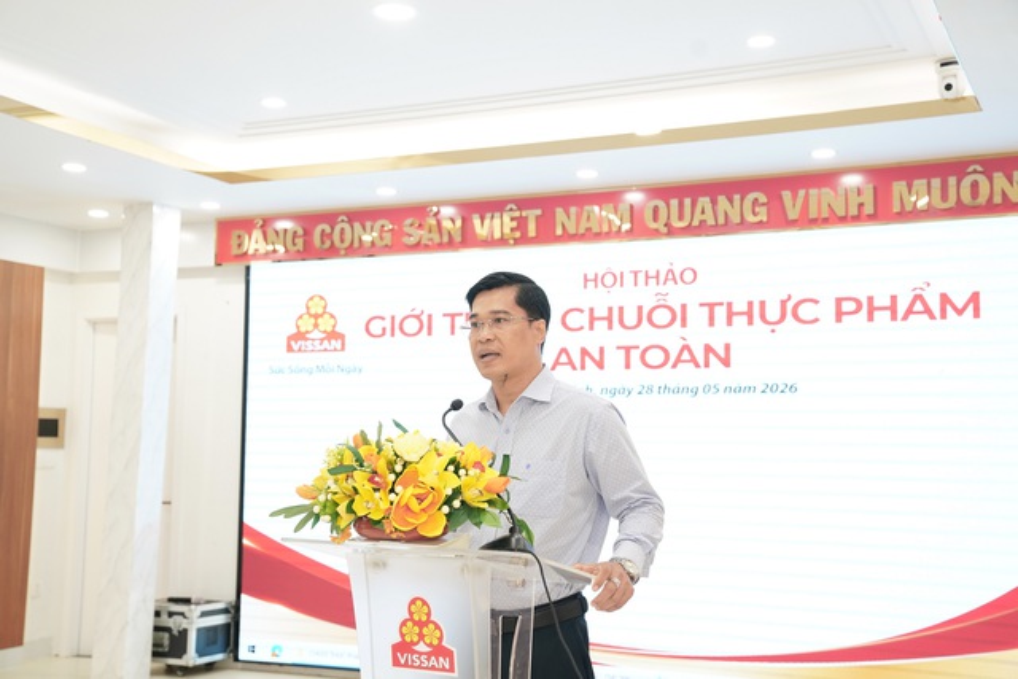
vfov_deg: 28.1
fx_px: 1358
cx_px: 509
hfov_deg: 41.1
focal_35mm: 48
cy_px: 340
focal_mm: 48
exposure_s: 1/60
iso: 800
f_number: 4.5
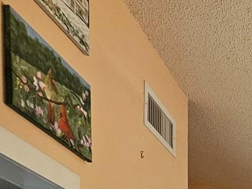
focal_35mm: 53
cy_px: 364
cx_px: 384
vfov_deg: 18.9
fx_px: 386
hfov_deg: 26.0
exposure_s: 1/40
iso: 400
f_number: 2.2
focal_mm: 2.2
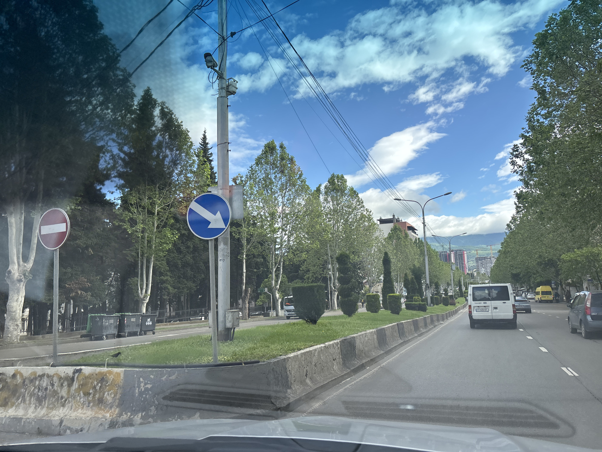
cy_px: 226
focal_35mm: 26
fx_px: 452
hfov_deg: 67.3
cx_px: 301
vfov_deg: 53.1
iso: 50
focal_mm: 5.96
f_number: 1.6
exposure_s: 1/1751
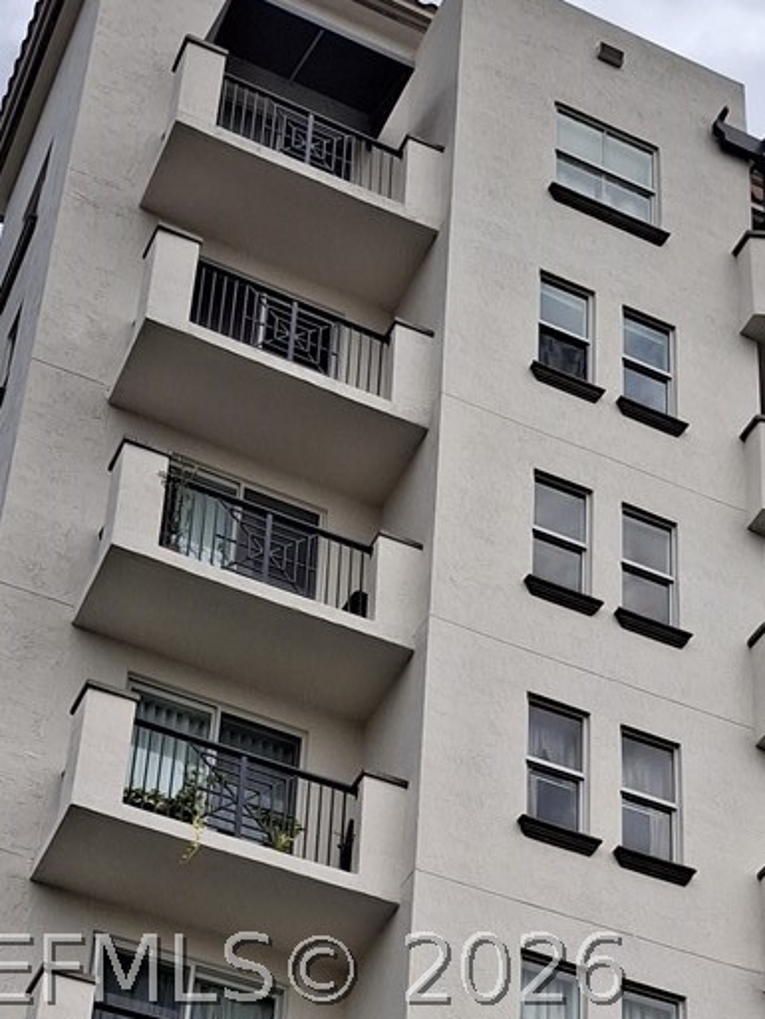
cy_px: 969
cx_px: 509
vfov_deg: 24.1
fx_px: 2297
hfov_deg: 18.9
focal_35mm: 78
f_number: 1.8
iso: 32
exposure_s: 1/4425
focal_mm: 4.69
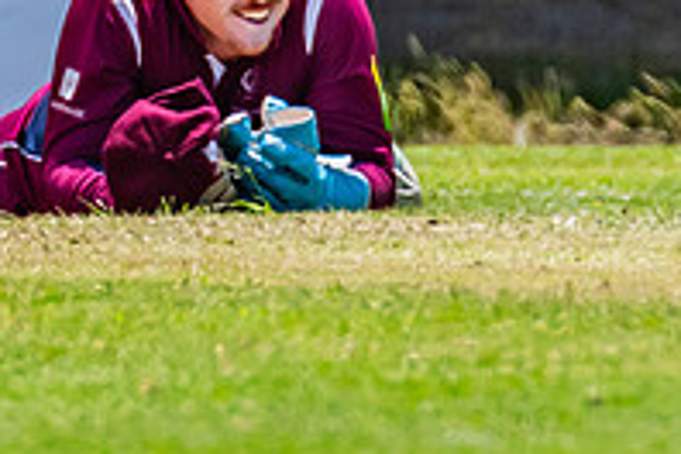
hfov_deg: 0.6
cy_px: -11
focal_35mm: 3199
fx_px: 60510
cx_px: 90
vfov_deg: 0.4
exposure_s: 1/1000
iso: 800
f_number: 11
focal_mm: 600
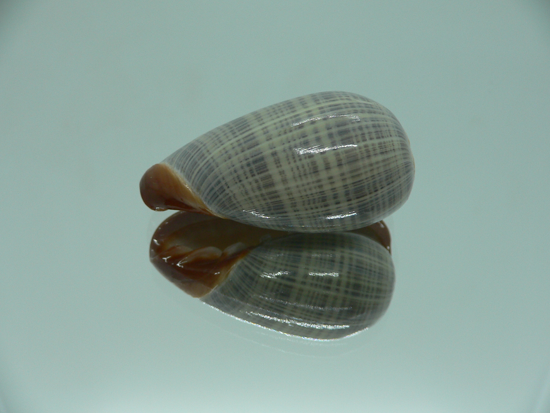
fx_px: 572
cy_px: 207
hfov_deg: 51.4
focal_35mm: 36
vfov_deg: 39.7
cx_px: 272
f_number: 2.8
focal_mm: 4.6
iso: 80
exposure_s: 1/60
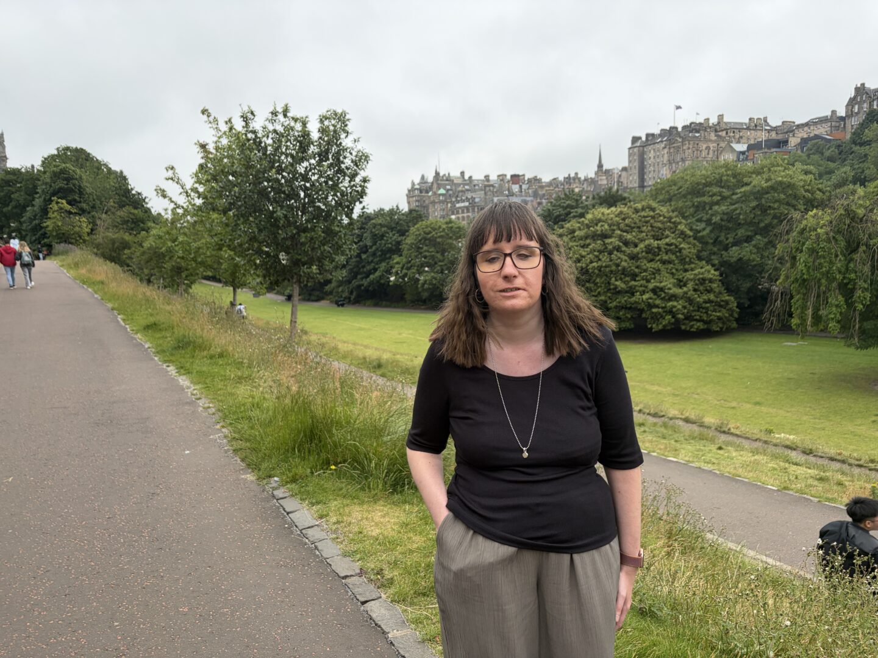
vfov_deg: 53.1
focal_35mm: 26
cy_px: 329
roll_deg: +2.7
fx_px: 659
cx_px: 439
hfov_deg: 67.3
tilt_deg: -9.3
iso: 50
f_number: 1.6
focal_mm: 5.96
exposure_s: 1/660
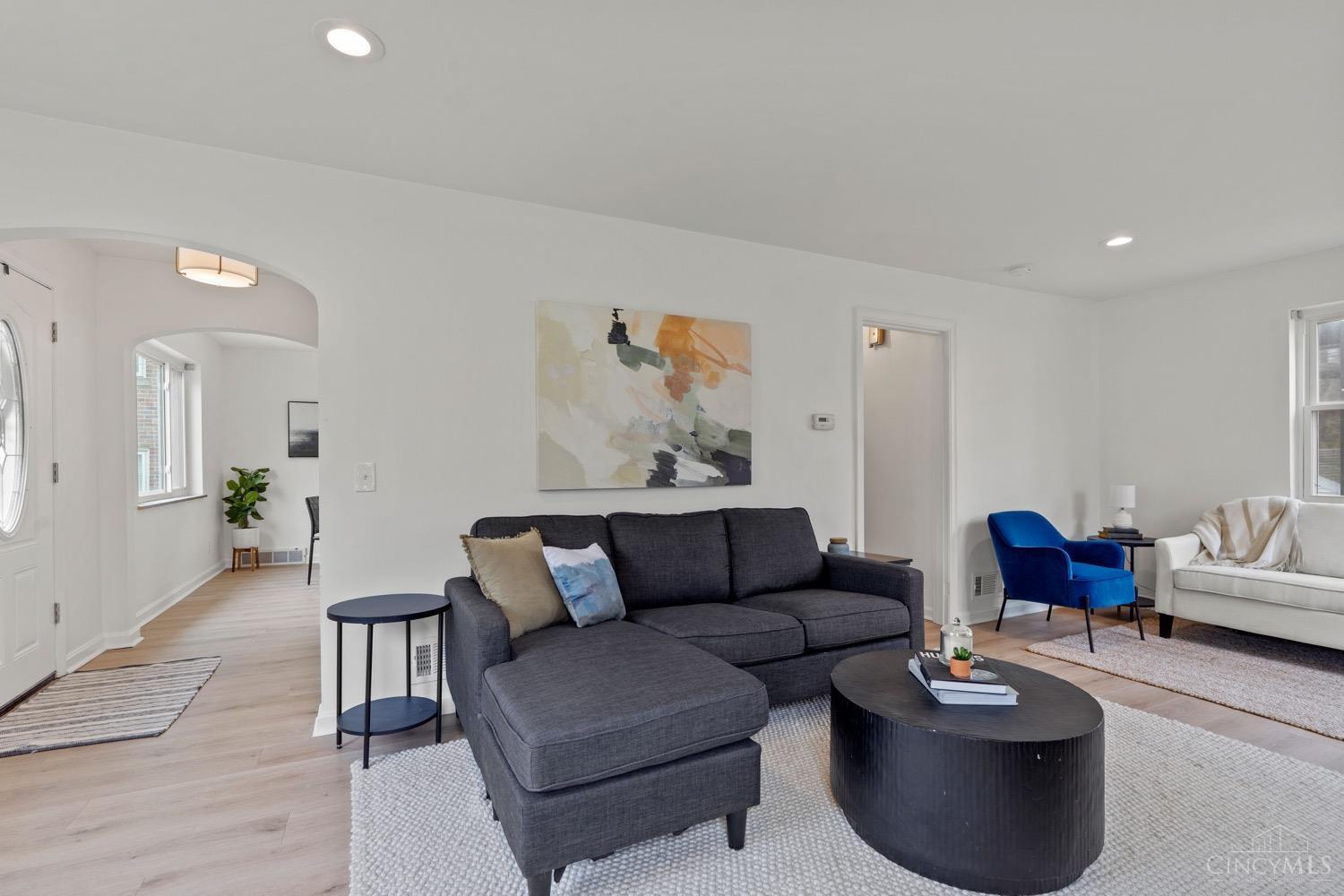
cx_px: 672
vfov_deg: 73.7
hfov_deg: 96.7
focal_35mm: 16
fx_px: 597
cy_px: 448
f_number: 9
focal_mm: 16
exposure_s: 1/3
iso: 200
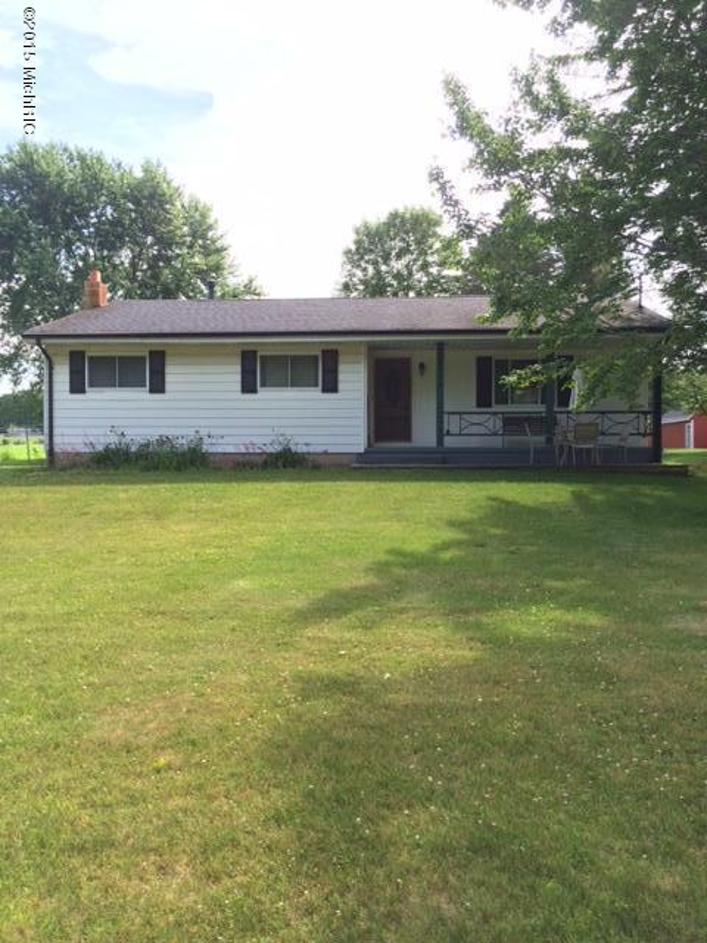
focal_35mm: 29
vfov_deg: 61.7
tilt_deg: -2.8
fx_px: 790
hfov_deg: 48.2
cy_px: 472
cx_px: 354
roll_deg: +0.8
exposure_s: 1/533
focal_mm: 4.15
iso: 32
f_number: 2.2
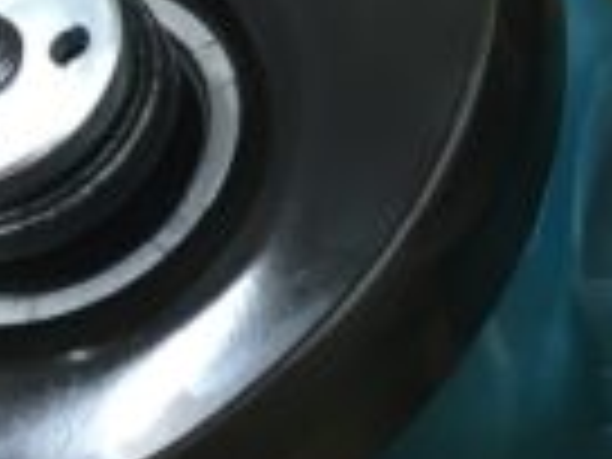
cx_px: 1130
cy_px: -270
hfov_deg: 13.0
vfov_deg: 10.5
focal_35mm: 136
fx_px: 2404
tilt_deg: -54.9
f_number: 2.2
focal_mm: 4.15
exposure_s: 1/30
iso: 32
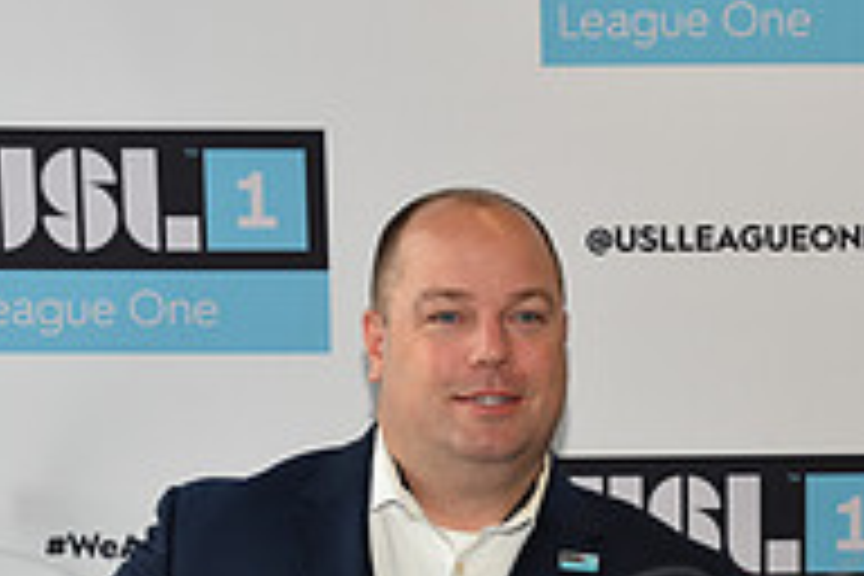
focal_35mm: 127
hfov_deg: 16.0
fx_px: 3048
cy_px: 749
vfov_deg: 10.6
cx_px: 760
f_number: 5.6
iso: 400
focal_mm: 42
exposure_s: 1/60
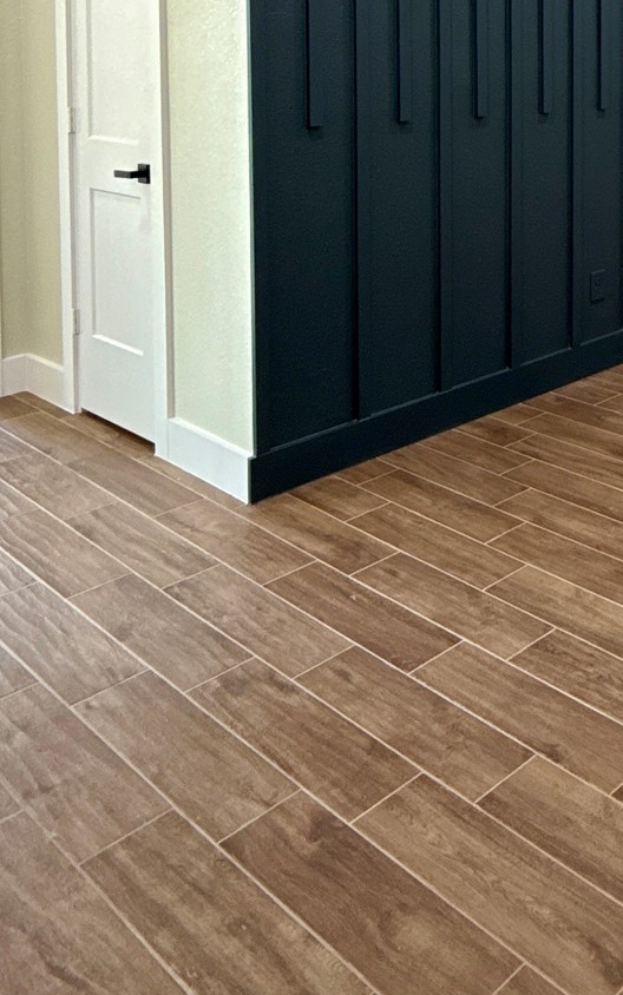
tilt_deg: -2.3
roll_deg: -0.4
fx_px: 977
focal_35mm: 36
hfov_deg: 29.4
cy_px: 85
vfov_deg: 48.0
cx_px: 783
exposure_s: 1/60
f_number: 2.2
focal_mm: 2.22
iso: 200
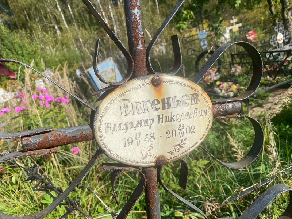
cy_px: 110
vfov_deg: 53.1
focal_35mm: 26
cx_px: 146
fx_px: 219
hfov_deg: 67.3
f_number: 1.8
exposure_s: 1/2028
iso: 32
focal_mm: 4.25
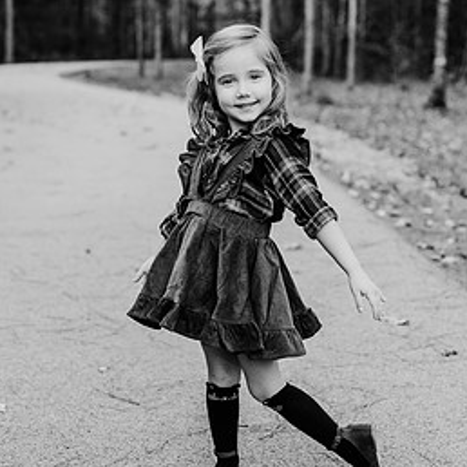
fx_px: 1129
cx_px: 239
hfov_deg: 23.4
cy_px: 172
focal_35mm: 74
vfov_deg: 23.3
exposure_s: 1/640
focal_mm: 50
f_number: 3.2
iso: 320
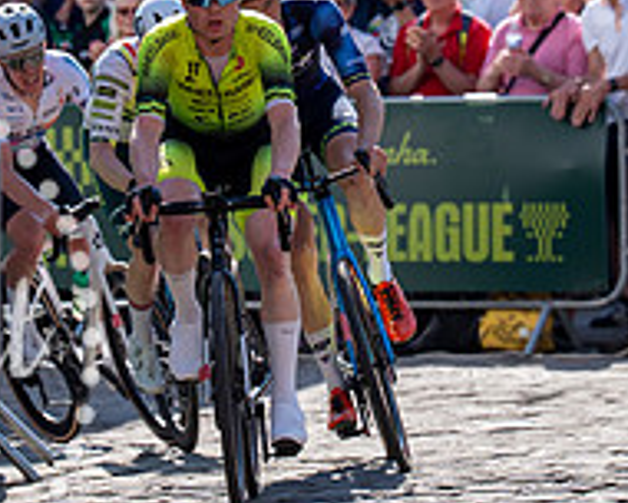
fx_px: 8736
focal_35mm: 470
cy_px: 174
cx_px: 304
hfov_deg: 4.1
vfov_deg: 3.3
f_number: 3.5
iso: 125
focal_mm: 164
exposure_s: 1/1000
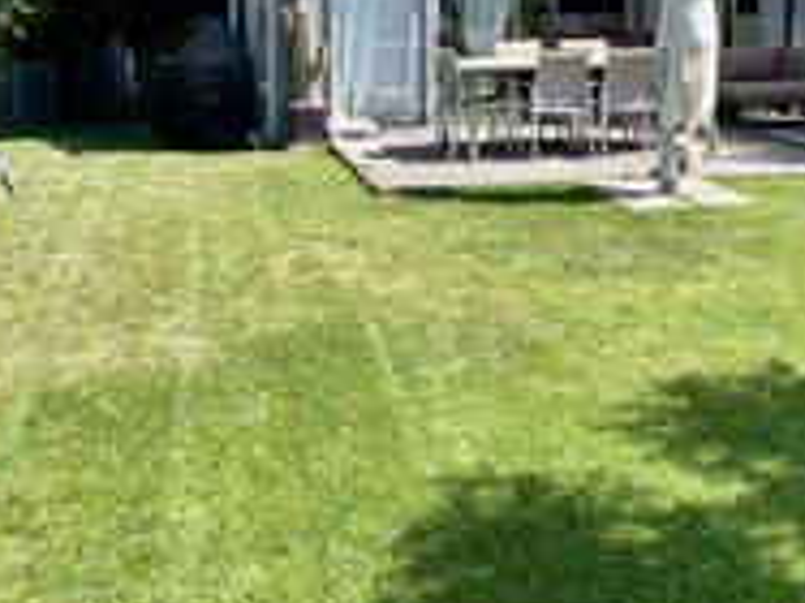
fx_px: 1162
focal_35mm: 50
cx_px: 375
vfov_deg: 28.1
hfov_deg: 38.2
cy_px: 78
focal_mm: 4.2
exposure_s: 1/1335
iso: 32
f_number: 1.6
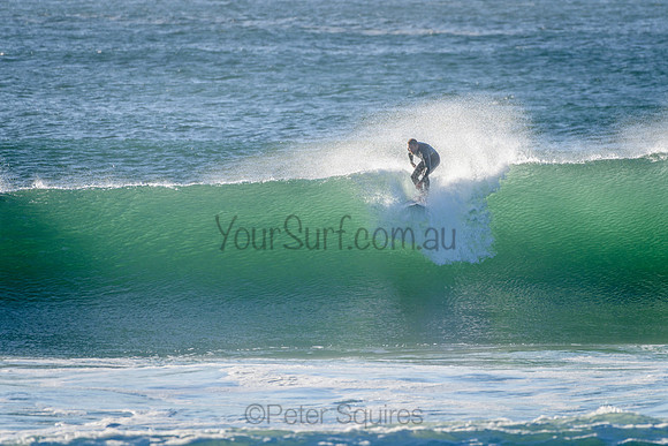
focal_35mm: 648
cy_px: 223
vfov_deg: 2.1
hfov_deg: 3.2
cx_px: 388
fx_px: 12035
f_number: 5.6
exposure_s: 1/1250
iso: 180
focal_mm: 500
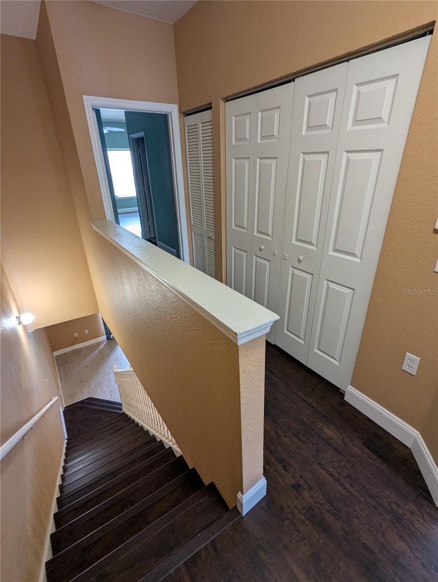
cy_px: 291
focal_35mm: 16
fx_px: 269
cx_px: 219
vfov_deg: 94.4
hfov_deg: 78.2
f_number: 2.2
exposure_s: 1/24
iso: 95
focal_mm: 2.35
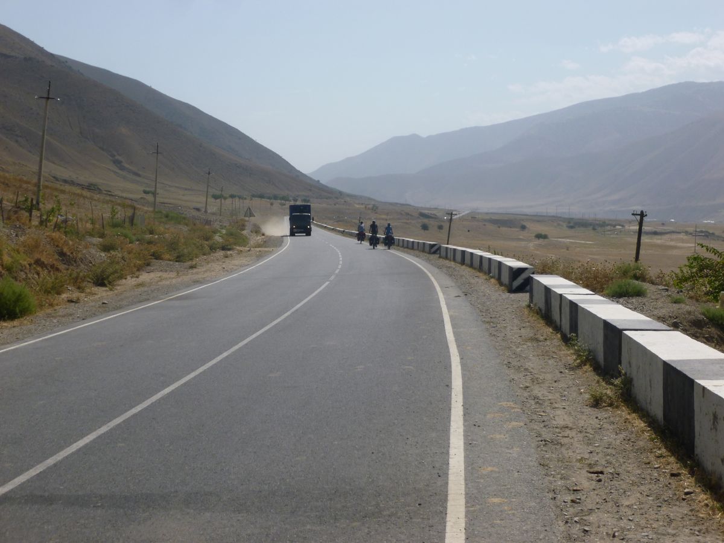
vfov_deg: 28.0
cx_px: 362
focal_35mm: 52
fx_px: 1088
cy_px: 272
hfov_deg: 36.8
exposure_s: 1/160
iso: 100
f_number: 11
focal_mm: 9.2
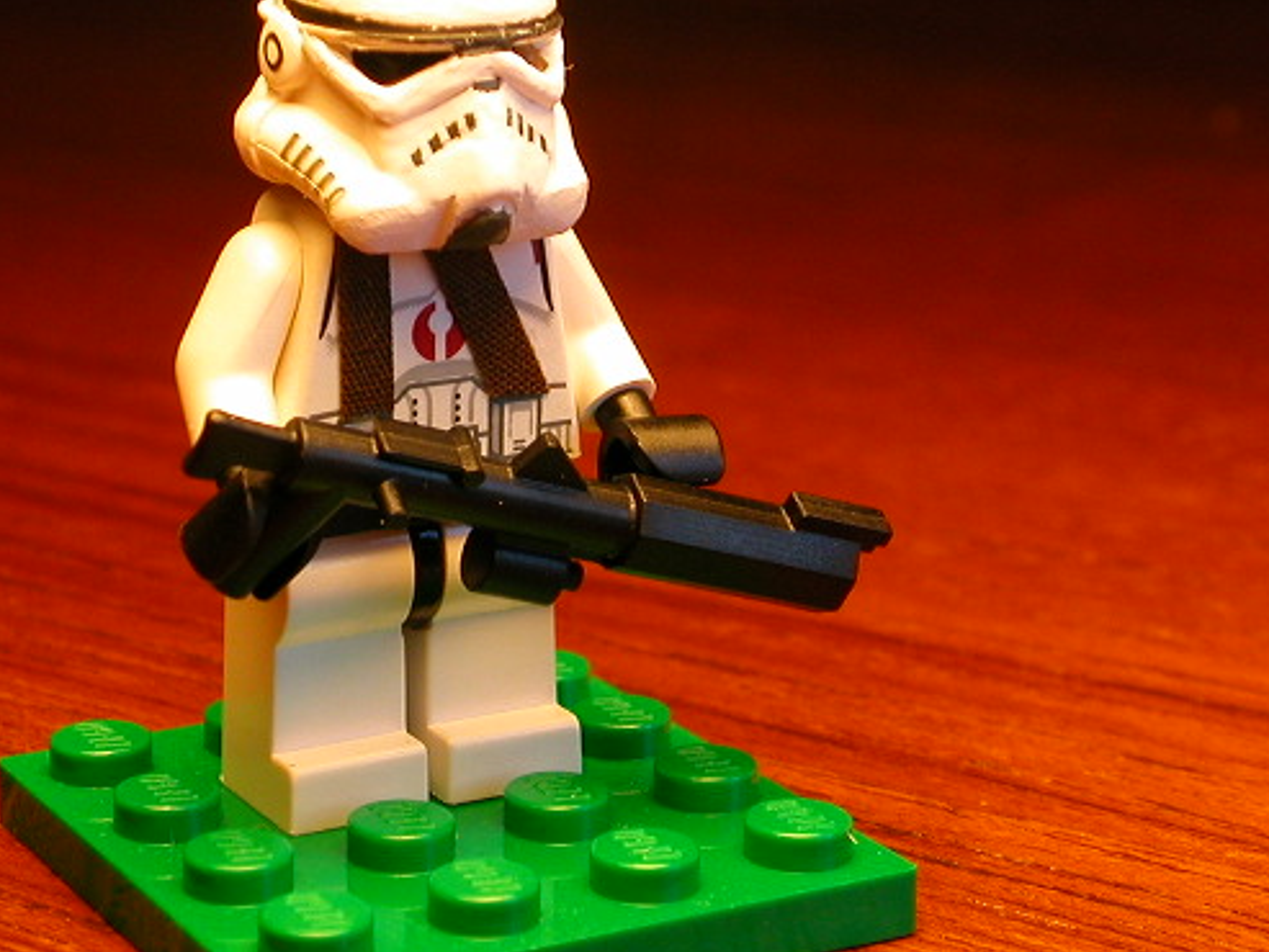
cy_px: 365
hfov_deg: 19.6
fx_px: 3667
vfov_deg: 14.8
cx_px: 463
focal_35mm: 100
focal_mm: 11.8
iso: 100
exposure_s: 1/79.1
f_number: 4
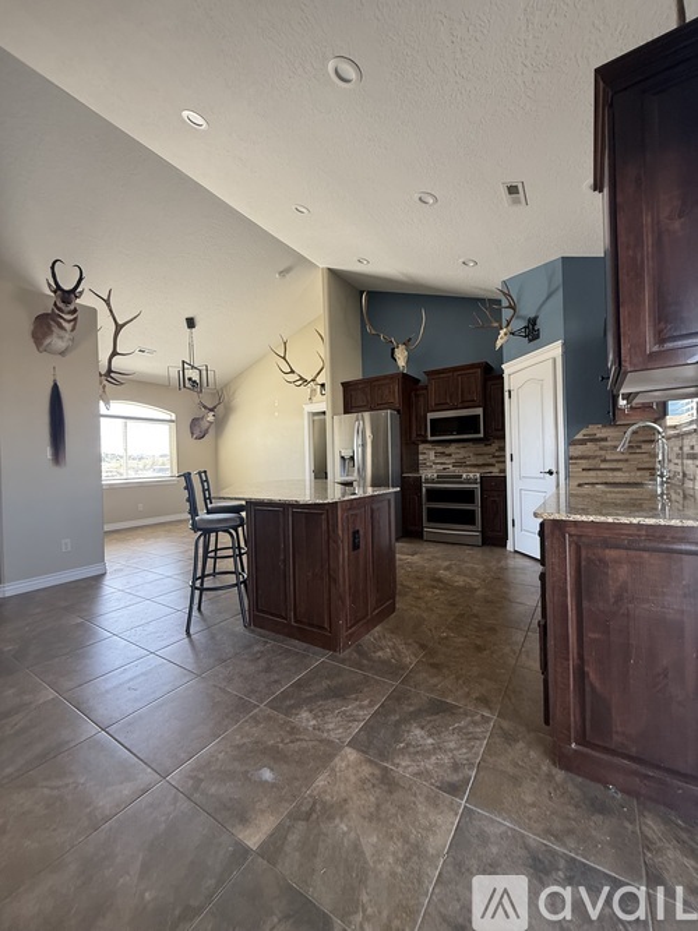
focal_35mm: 14
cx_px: 349
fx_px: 377
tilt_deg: -0.3
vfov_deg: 102.1
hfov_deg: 85.7
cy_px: 466
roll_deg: +0.9
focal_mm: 2.22
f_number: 2.2
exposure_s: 1/99
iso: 200
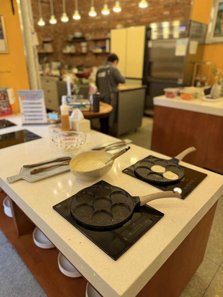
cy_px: 148
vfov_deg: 71.6
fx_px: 206
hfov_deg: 56.8
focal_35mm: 24
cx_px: 112
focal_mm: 6.76
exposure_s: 1/60
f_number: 1.78
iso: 250
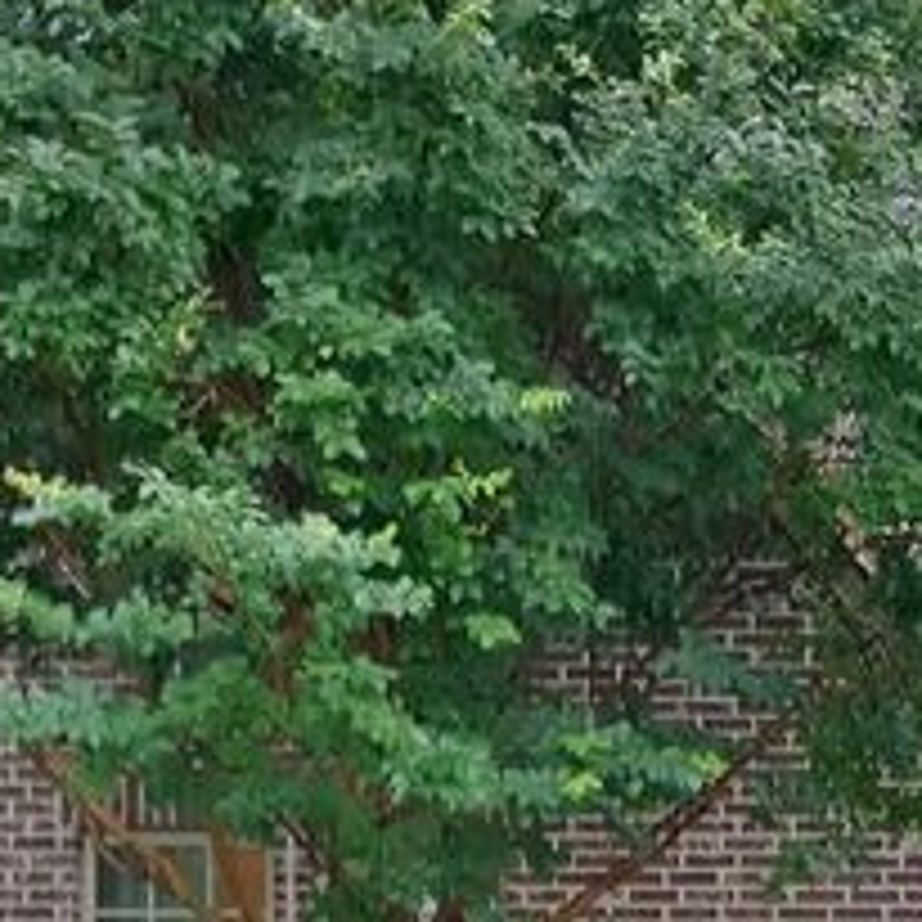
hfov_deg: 16.0
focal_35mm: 102
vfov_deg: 16.1
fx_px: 3074
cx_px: 1255
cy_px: 1210
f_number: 9
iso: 640
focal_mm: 24
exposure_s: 1/2.5
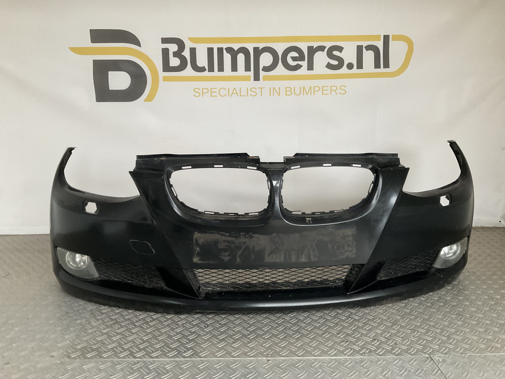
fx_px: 423
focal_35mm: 29
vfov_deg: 48.2
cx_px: 252
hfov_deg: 61.7
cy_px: 190
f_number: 1.8
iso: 200
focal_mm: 3
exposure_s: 1/60
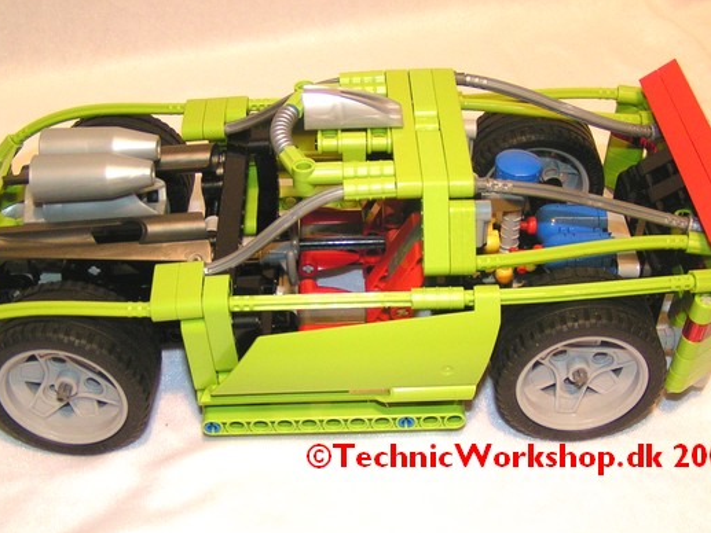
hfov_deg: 40.4
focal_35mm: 47
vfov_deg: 30.9
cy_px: 262
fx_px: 966
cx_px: 337
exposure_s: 1/40
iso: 160
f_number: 2.8
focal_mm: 5.8
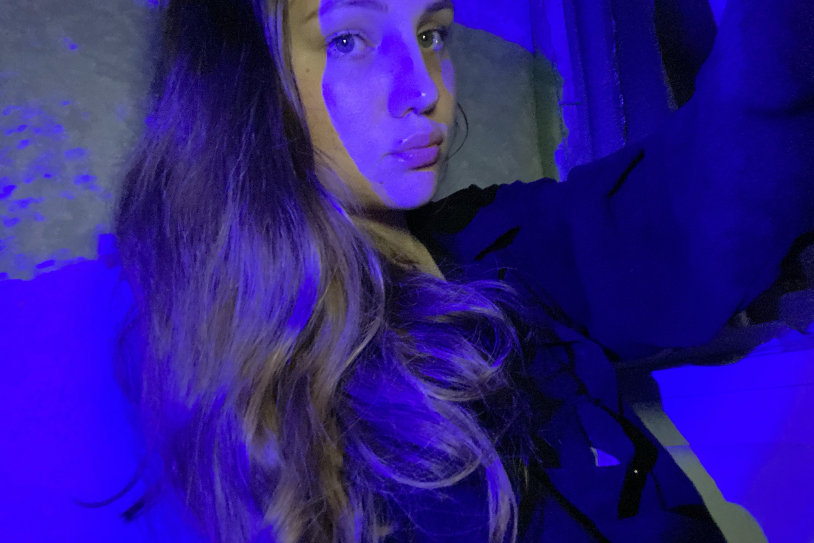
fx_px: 543
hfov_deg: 73.7
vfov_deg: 53.1
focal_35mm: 24
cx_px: 408
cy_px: 252
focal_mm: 2.71
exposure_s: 1/15
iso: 800
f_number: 2.2
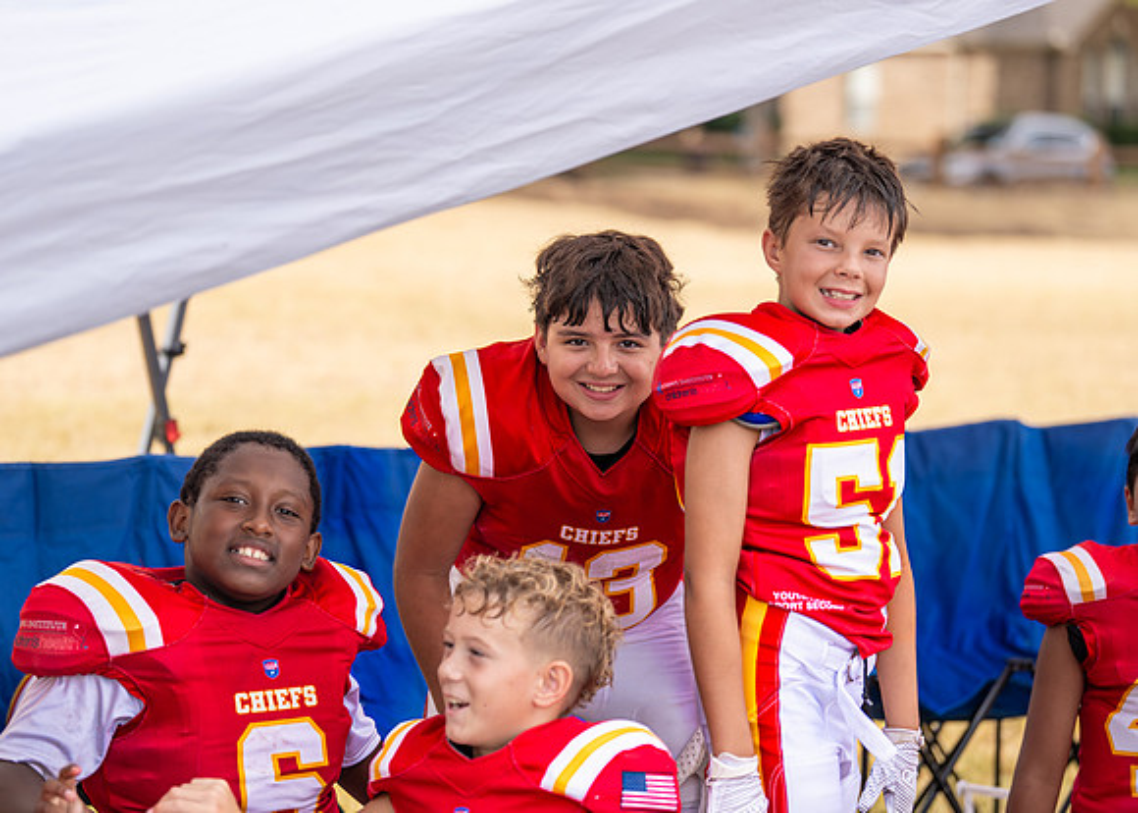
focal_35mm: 108
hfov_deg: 18.6
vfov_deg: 13.3
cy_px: 405
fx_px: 3483
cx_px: 541
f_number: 2.8
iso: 160
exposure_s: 1/1600
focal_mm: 102
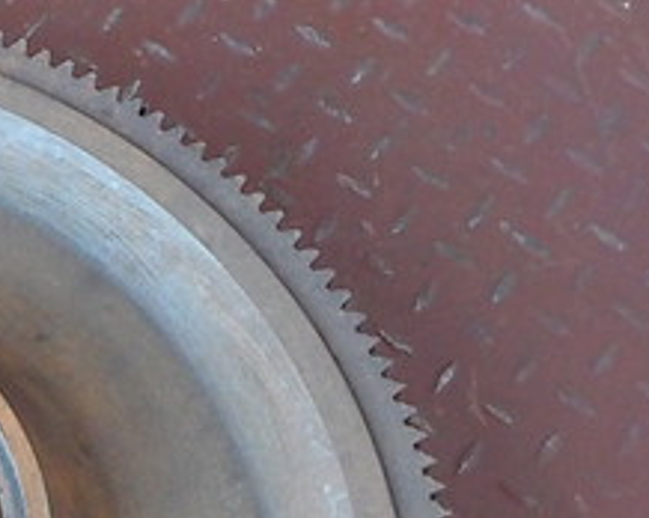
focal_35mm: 86
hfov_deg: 20.2
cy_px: 667
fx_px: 1650
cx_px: -211
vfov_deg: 16.8
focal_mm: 4.1
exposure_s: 1/25
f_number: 3.3
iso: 400
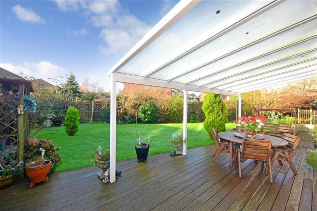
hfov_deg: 100.4
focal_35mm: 15
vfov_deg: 77.3
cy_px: 106
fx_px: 132
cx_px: 158
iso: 400
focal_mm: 10
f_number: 6.3
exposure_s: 1/160
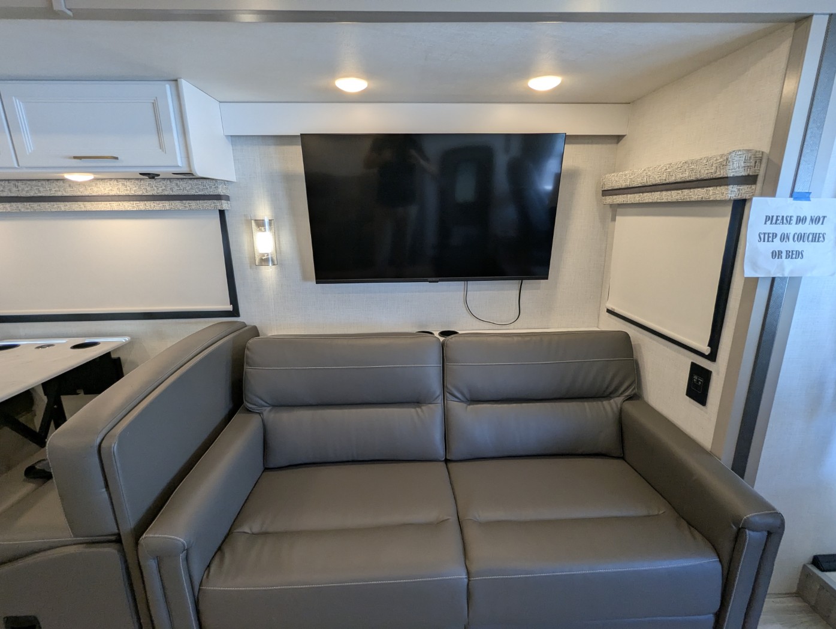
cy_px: 314
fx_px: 387
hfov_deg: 94.4
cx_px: 418
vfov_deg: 78.2
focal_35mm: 16
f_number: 2.2
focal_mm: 2.35
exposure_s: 1/118
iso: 138
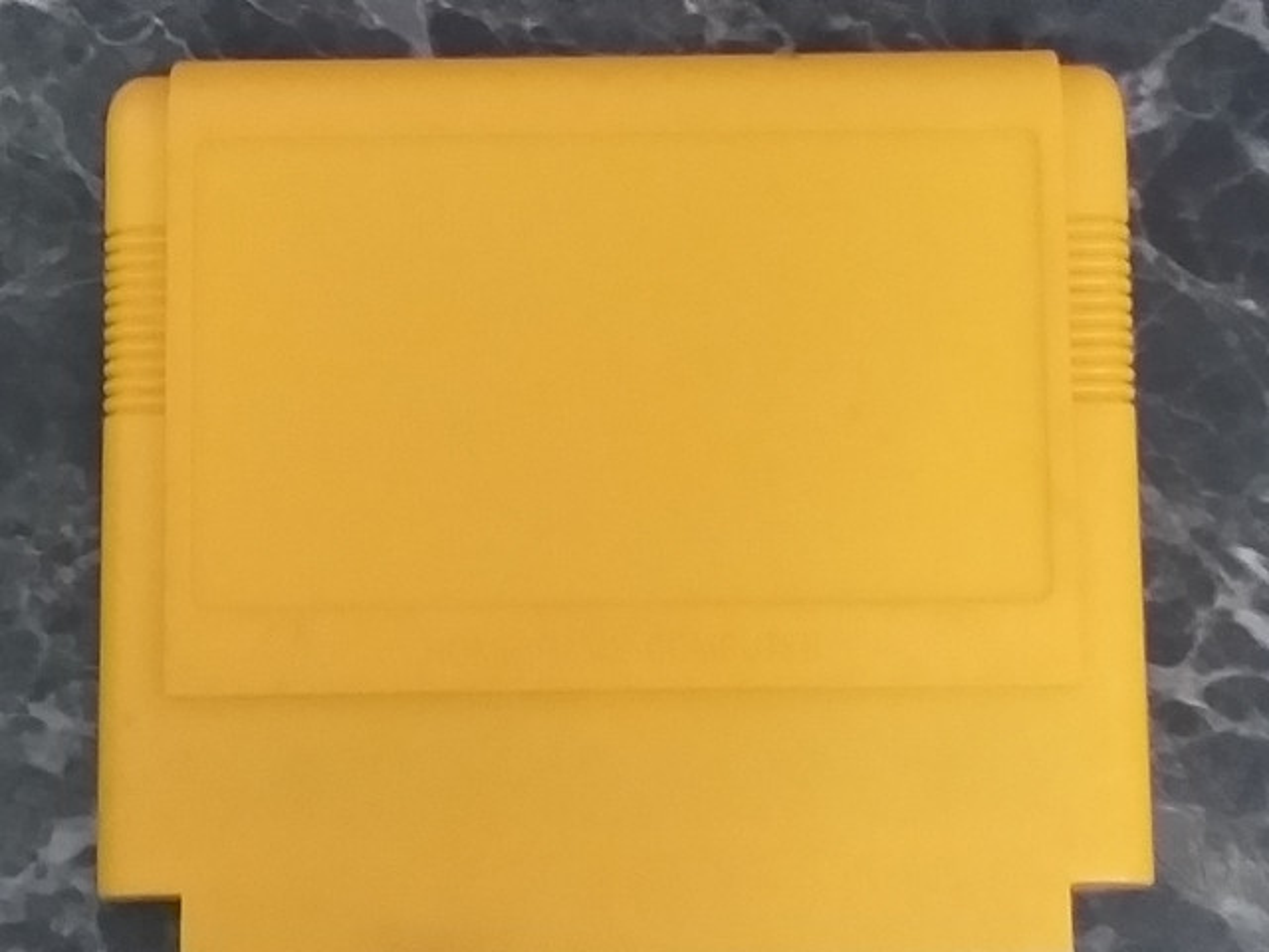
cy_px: 476
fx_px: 953
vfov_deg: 53.1
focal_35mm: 26
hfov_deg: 67.3
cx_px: 634
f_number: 1.7
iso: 500
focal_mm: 3.93
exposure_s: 1/25
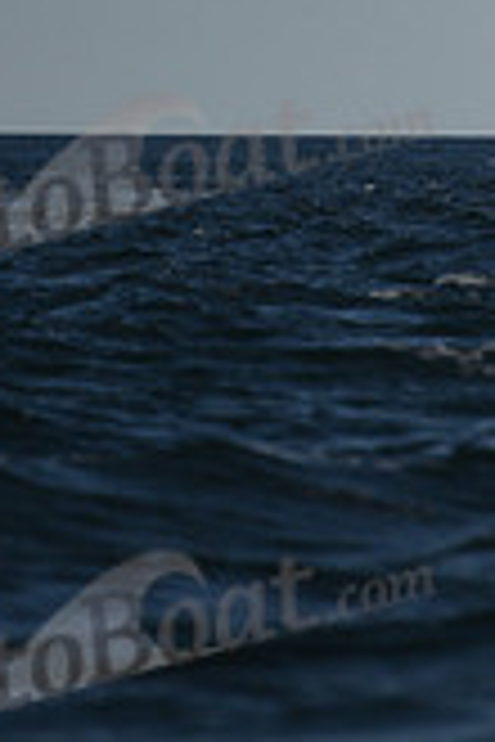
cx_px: 668
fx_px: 14457
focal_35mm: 701
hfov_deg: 2.0
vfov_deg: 2.9
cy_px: -108
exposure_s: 1/6400
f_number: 2.8
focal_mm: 200
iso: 250
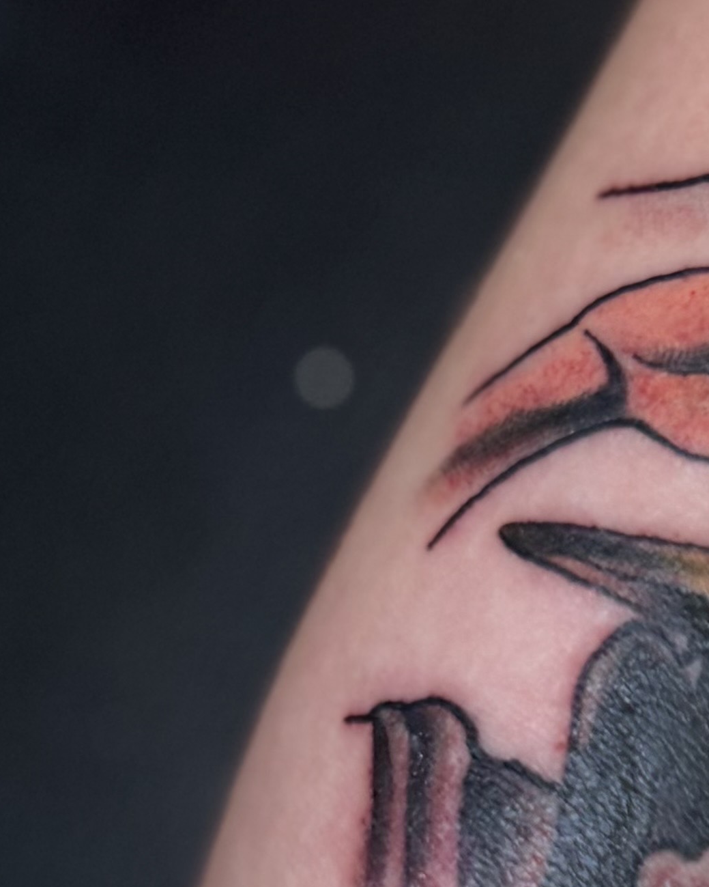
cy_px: 442
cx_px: 1050
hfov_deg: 14.0
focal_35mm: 103
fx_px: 2702
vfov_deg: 18.6
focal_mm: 6.76
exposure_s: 1/60
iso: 200
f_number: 1.78
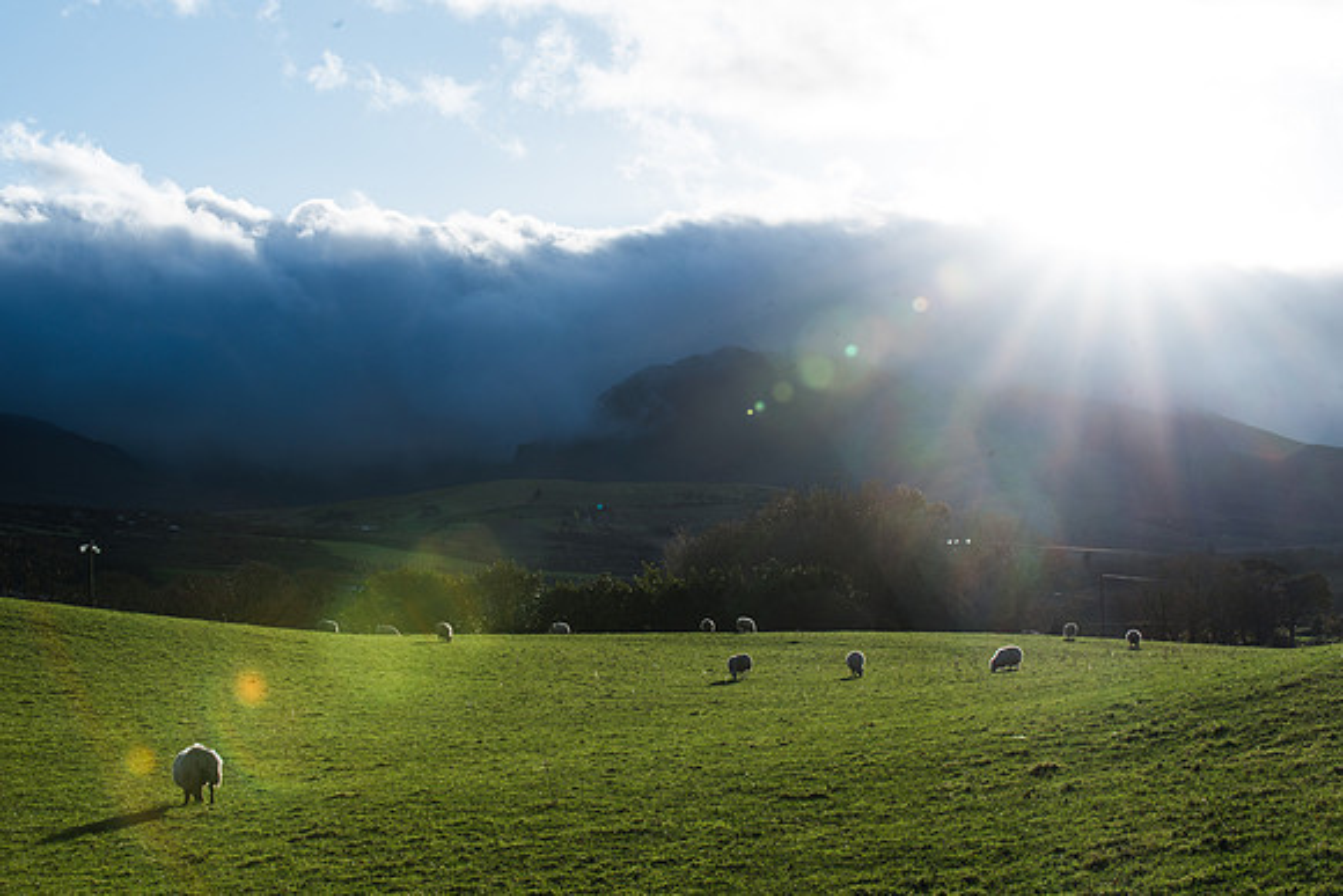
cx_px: 672
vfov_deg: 18.8
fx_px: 2712
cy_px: 448
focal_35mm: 73
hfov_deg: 27.8
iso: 100
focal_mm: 70
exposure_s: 1/125
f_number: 14
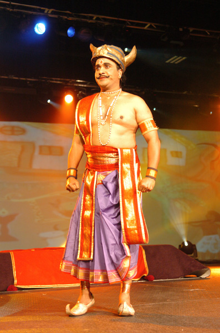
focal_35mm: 57
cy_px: 166
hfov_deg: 23.7
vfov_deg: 35.1
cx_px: 110
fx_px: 525
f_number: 2.8
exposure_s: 1/100
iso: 800
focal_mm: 38
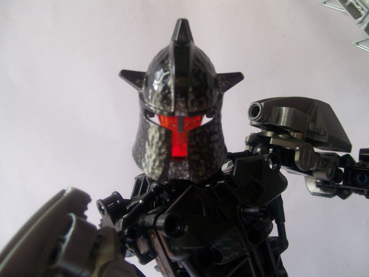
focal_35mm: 36
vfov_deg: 39.7
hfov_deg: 51.4
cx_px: 184
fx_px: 384
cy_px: 138
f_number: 2.7
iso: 160
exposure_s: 1/29.1
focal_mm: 6
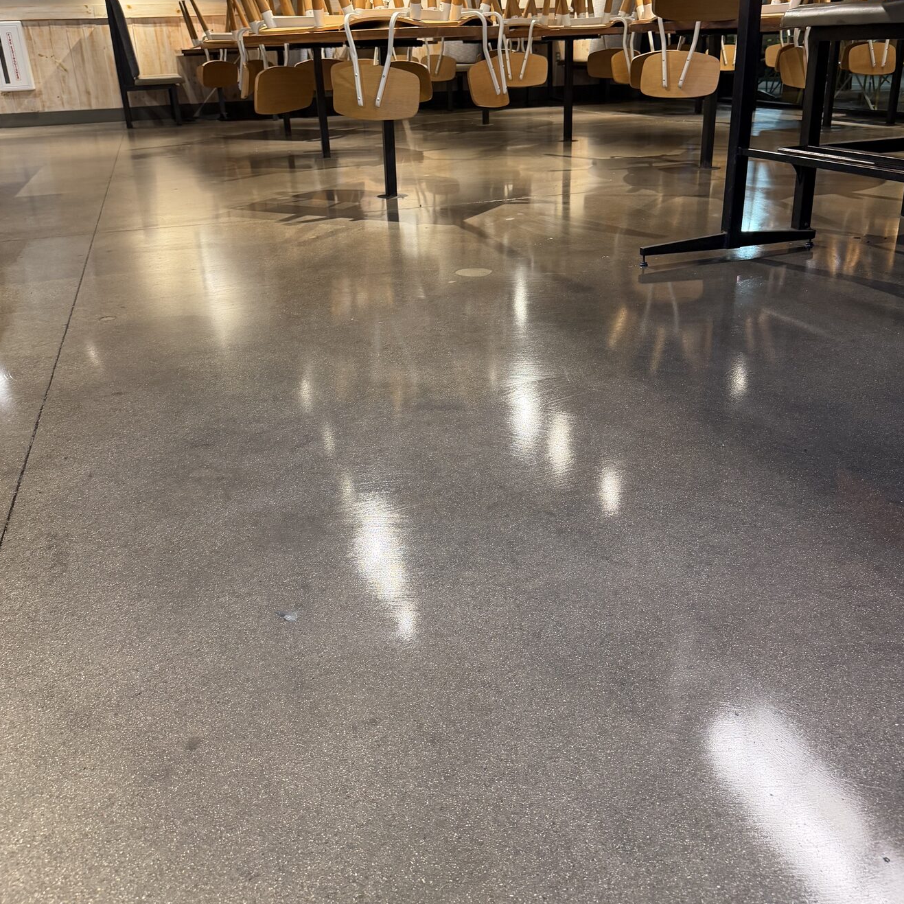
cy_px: 405
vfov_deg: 55.5
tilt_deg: -22.6
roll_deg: +2.5
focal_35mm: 29
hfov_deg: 55.6
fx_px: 857
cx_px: 459
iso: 200
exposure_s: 1/60
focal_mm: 6.76
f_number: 1.78
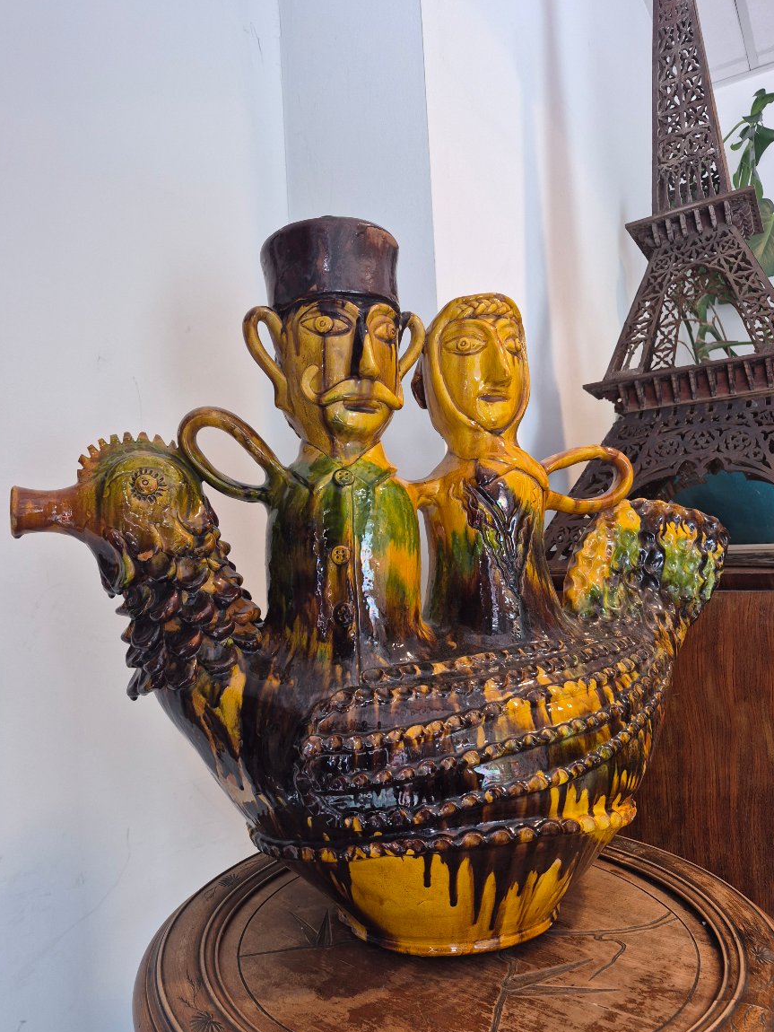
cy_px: 534
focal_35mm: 24
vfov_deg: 71.6
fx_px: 715
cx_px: 381
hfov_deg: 56.8
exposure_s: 1/100
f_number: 1.8
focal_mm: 5.4
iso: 80
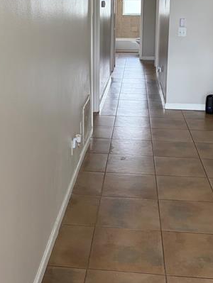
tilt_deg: -9.2
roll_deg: -0.8
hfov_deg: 29.1
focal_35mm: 50
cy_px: 70
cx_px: 96
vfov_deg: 37.2
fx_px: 410
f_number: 1.6
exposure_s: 1/128
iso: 125
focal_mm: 5.96
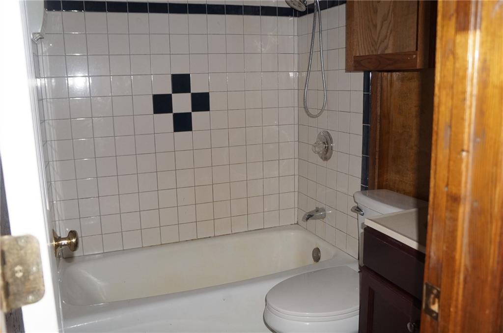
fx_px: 418
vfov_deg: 43.4
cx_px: 252
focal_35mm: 30
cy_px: 166
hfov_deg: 62.0
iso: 800
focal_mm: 20
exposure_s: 1/60
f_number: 3.5
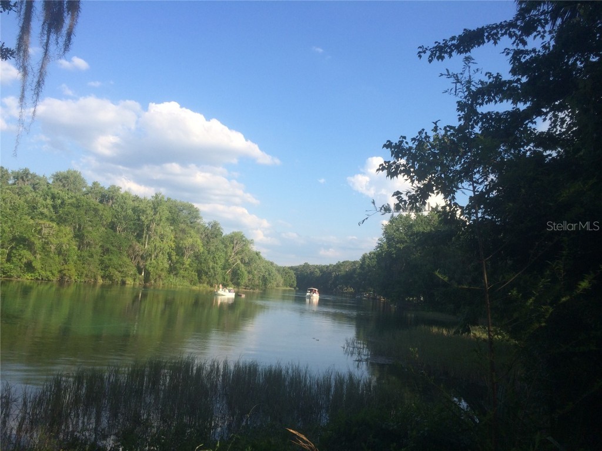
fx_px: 522
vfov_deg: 46.8
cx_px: 301
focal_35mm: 30
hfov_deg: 60.0
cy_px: 226
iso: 32
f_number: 2.2
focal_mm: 4.12
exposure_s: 1/1282
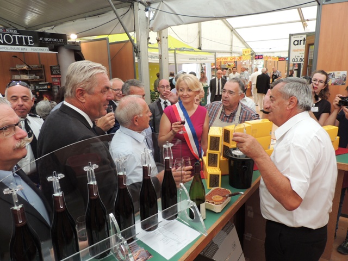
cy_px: 130
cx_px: 174
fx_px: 241
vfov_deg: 56.8
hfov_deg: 71.6
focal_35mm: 24
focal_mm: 4.3
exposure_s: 1/100
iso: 100
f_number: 3
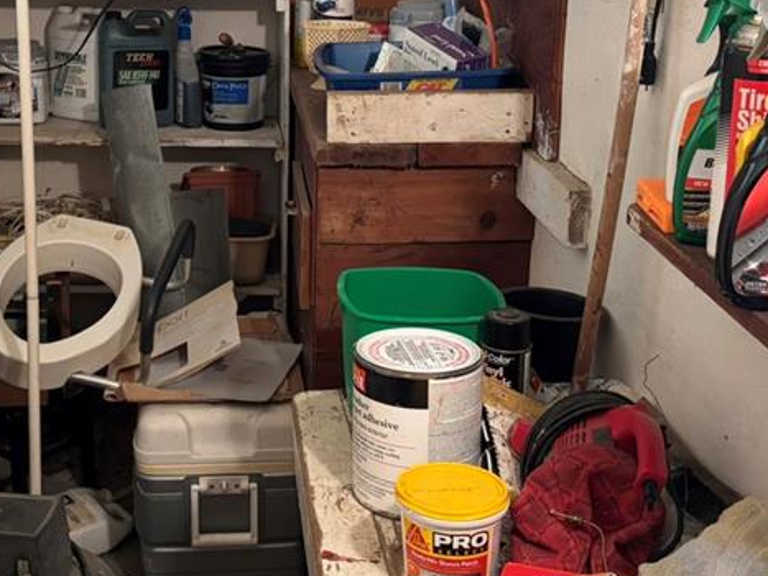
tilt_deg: -12.3
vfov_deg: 25.5
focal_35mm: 57
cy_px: 174
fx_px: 1264
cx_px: 243
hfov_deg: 33.4
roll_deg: -0.7
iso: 250
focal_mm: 5.96
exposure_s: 1/60
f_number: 1.6
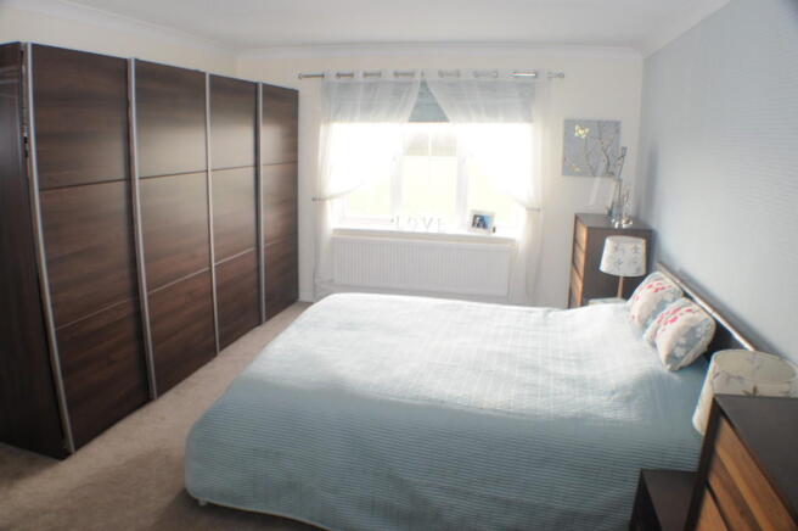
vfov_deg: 39.9
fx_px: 731
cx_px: 399
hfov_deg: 57.3
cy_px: 266
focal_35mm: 33
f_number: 10
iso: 400
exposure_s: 1/6
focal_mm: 22
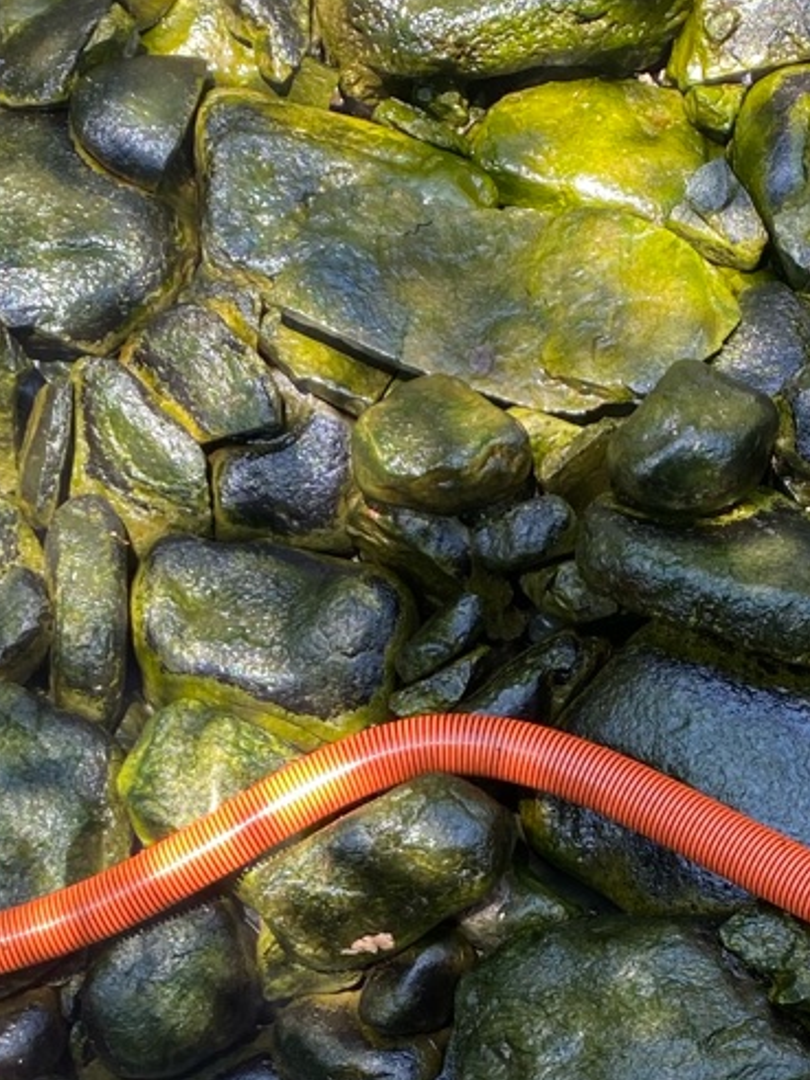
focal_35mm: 83
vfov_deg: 22.2
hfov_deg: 17.8
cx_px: 385
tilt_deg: -59.3
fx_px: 2590
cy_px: 1192
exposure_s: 1/122
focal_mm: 4.25
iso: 32
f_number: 1.8
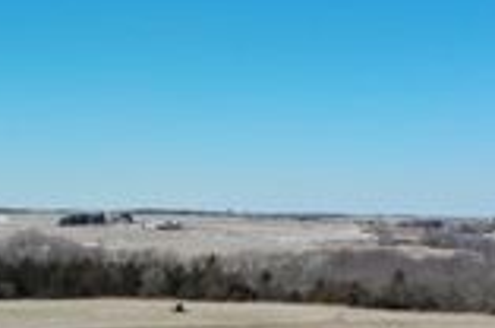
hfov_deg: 25.7
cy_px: 342
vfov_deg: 17.2
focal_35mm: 77
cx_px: 74
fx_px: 1057
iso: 100
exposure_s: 1/640
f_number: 5
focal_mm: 10.26
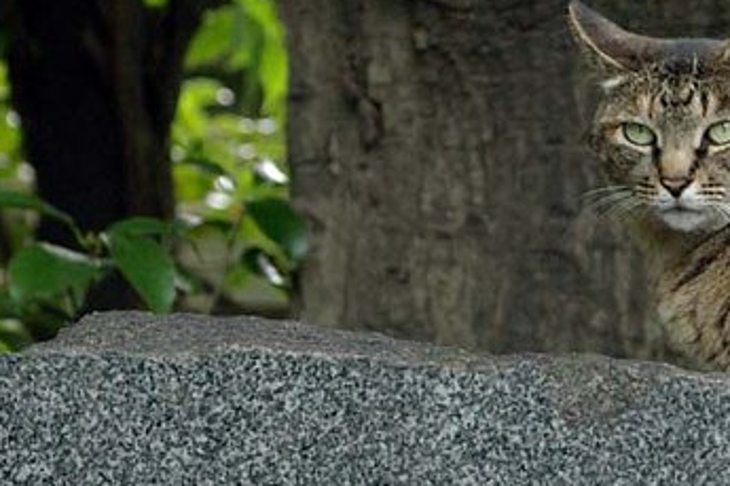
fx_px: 6762
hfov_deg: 6.2
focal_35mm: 333
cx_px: 766
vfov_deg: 4.1
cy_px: 115
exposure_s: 1/180
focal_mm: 75
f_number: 4
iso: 800
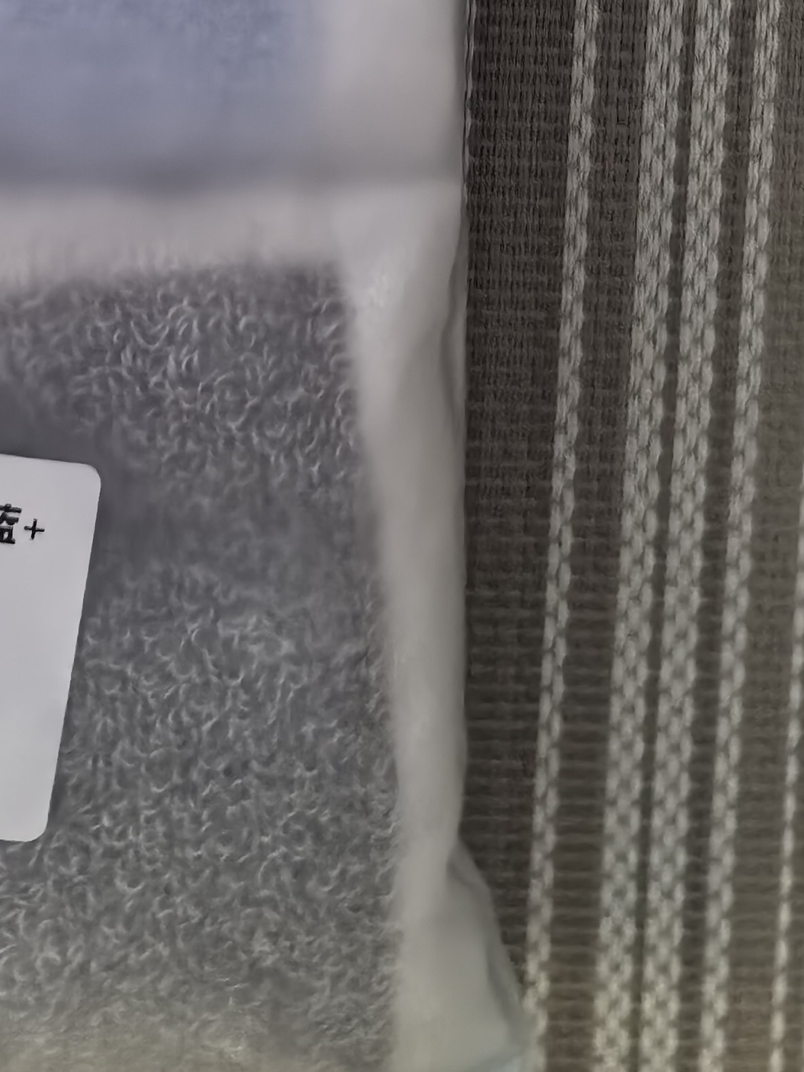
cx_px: 16
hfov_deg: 20.4
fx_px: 2168
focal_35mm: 70
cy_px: 44
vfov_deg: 26.5
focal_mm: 5.75
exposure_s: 1/20
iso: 1250
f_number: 2
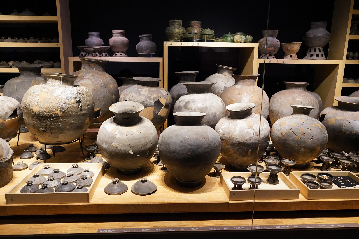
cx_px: 180
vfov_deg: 45.0
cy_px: 120
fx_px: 289
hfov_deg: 63.7
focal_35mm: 29
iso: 8000
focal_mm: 29
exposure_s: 1/100
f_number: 5.6
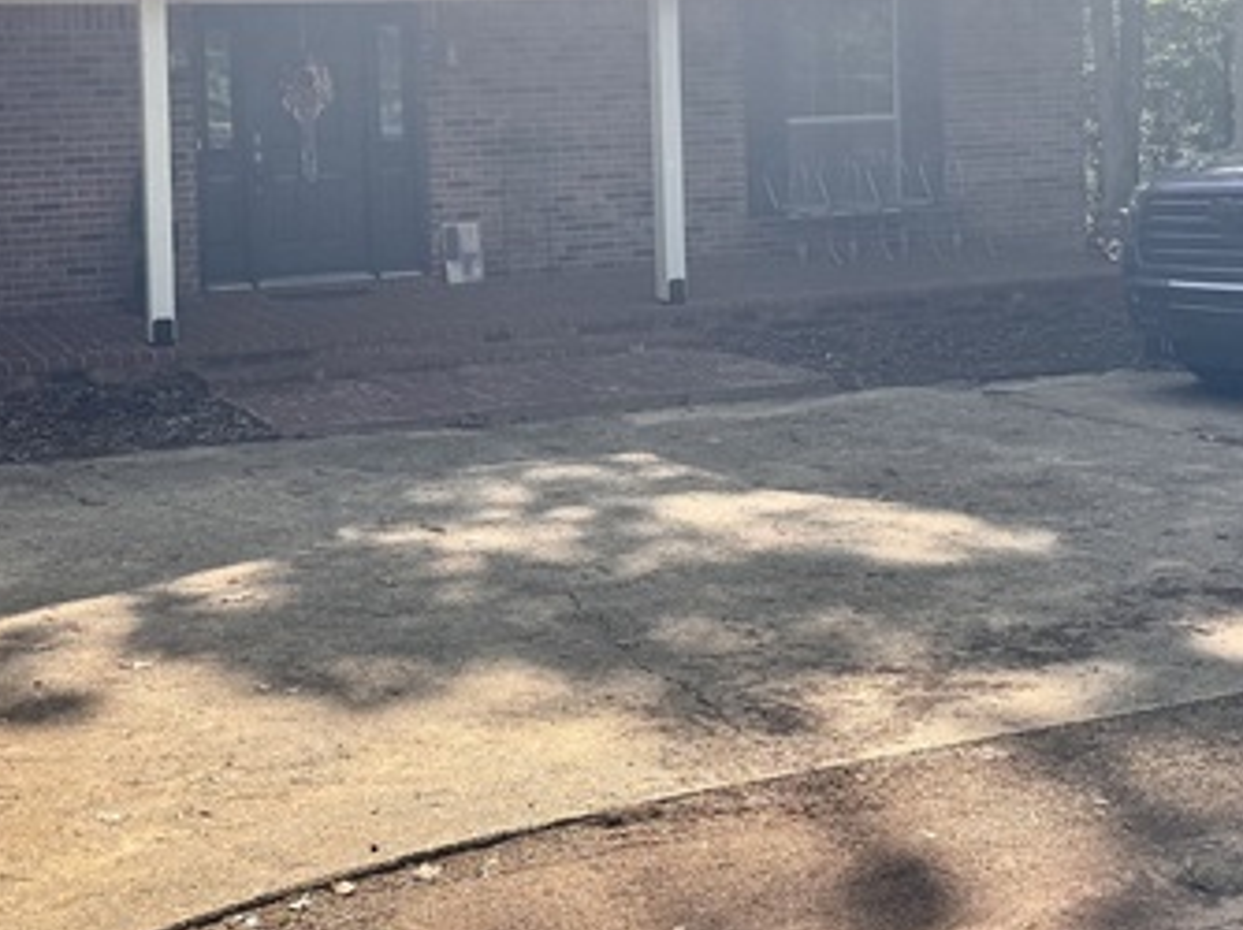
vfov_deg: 29.4
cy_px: 156
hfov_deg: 39.2
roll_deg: +1.7
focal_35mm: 48
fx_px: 1722
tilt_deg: -1.9
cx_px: 408
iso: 80
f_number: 1.78
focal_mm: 6.76
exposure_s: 1/2174
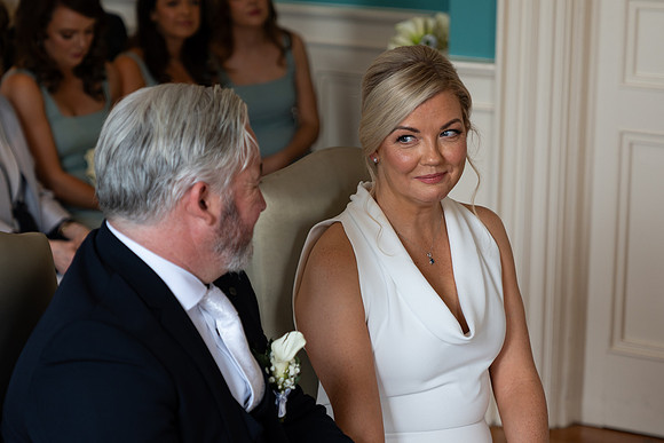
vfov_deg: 13.0
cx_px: 332
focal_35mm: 105
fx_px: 1937
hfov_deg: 19.5
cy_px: 222
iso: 250
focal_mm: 70
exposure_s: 1/160
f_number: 2.8
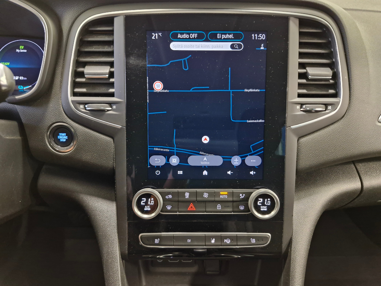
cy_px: 143
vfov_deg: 58.9
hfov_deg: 73.9
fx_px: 253
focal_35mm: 23
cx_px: 190
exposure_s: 1/25
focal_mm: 5.54
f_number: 1.8
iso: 800
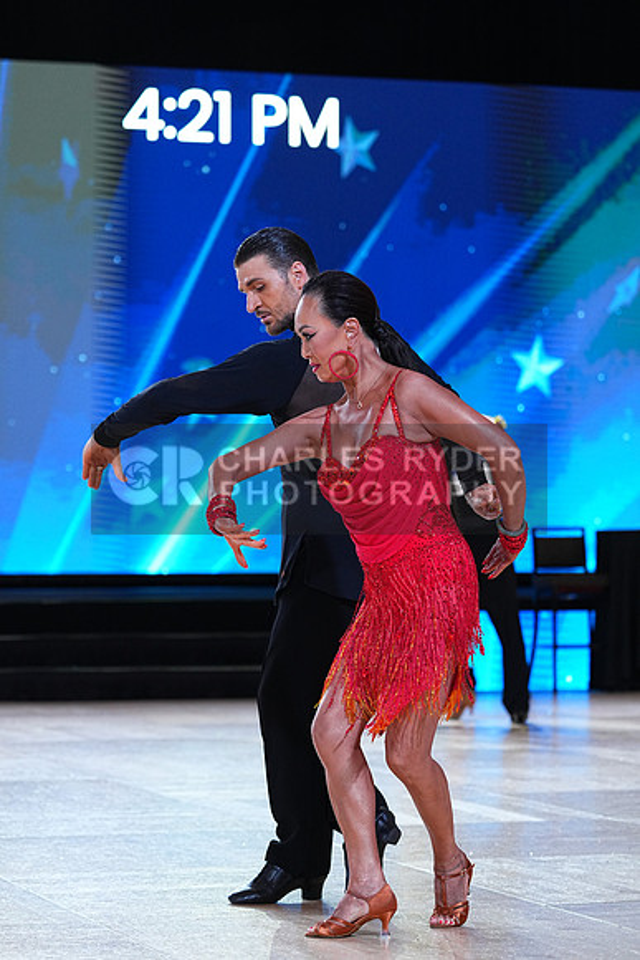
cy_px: 480
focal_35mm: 112
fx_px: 2985
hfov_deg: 12.2
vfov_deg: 18.3
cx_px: 320
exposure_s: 1/500
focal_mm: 112
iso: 1600
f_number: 4
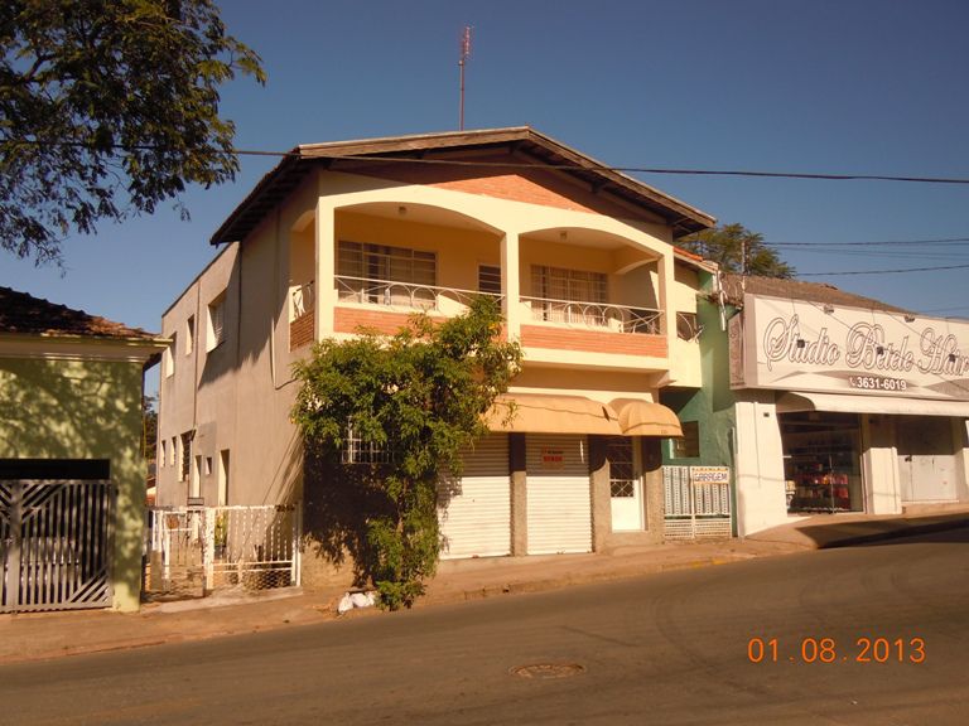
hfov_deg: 60.0
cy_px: 363
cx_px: 484
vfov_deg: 46.8
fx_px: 840
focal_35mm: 30
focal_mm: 5.4
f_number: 7
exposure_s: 1/400
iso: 100
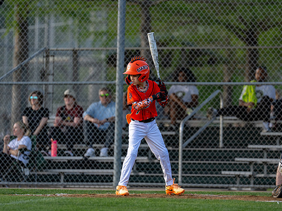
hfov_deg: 6.0
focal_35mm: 330
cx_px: 164
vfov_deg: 4.5
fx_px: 2688
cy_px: 121
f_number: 2.8
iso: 500
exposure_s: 1/2000
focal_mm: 200
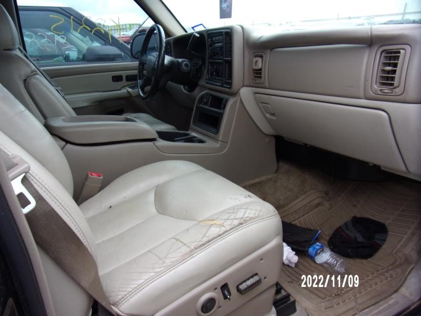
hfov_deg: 71.6
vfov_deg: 56.8
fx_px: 292
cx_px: 210
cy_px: 158
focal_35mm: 24
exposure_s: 1/100
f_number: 3.3
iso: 80
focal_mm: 4.3
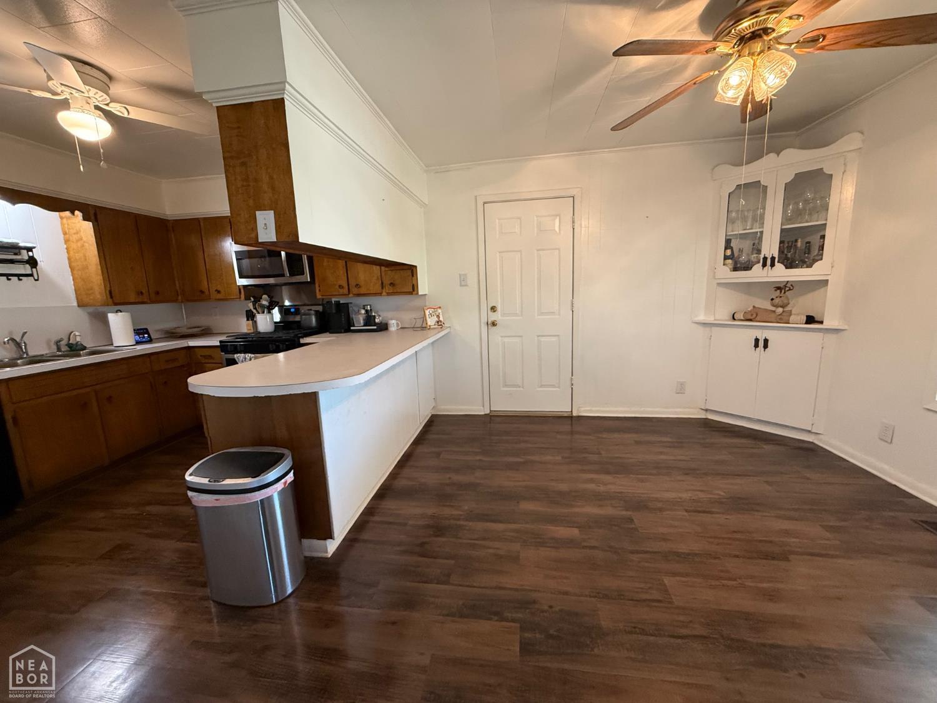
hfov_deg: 102.1
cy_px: 352
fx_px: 379
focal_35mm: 14
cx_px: 468
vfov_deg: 85.7
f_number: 2.2
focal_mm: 2.22
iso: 400
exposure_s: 1/60
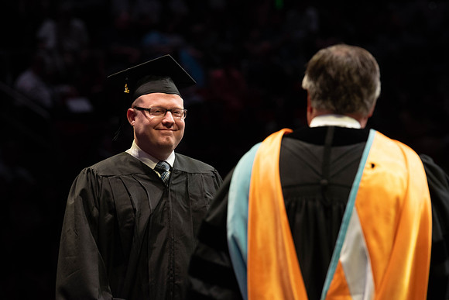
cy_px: 141
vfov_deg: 6.8
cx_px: 207
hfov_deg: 10.1
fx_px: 2528
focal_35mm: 203
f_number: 4.5
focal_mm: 185
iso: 1600
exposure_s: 1/320
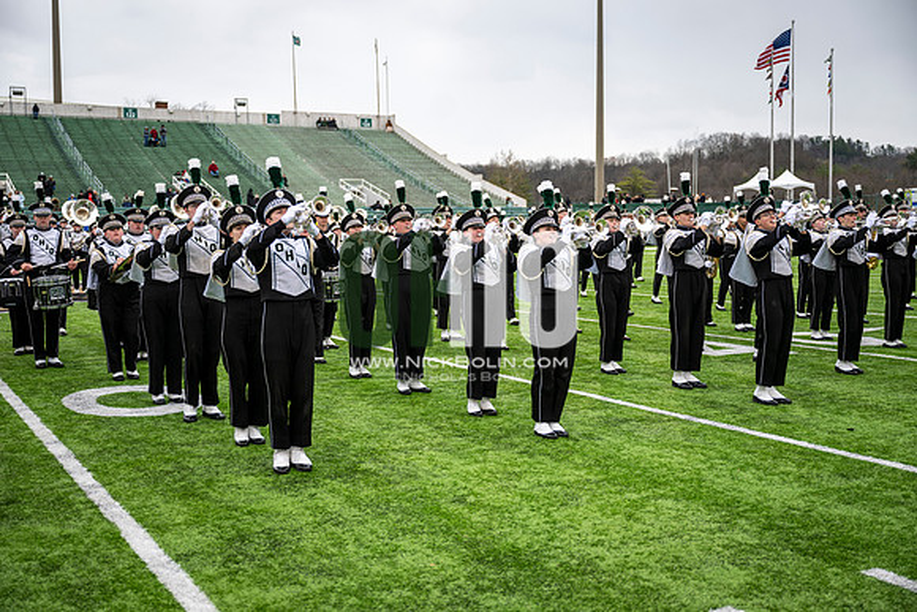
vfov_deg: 33.4
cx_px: 458
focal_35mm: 40
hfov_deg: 48.4
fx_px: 1019
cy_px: 306
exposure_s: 1/500
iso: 100
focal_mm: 40
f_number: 2.8
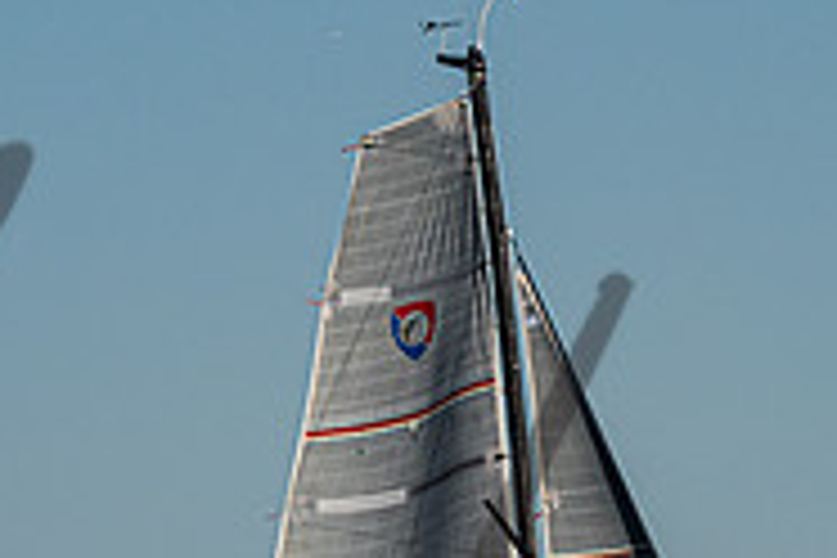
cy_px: 698
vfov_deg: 1.9
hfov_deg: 2.8
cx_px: 675
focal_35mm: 740
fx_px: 17204
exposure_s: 1/3200
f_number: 8
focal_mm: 185
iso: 400
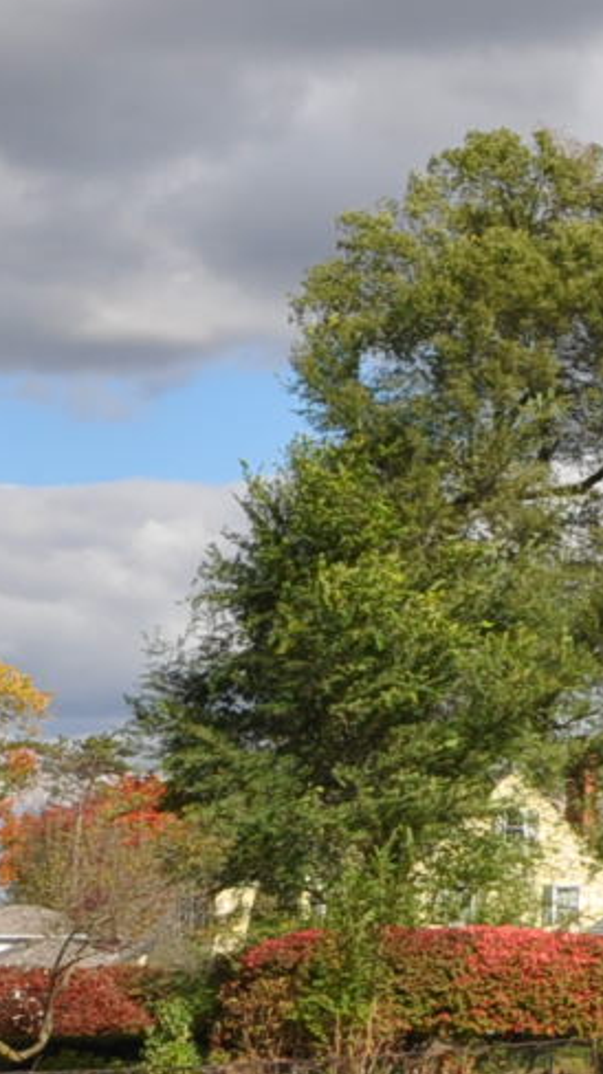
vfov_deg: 15.6
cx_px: 1611
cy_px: 599
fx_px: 3928
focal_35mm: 138
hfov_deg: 7.9
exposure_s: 1/400
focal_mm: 20
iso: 200
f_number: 10
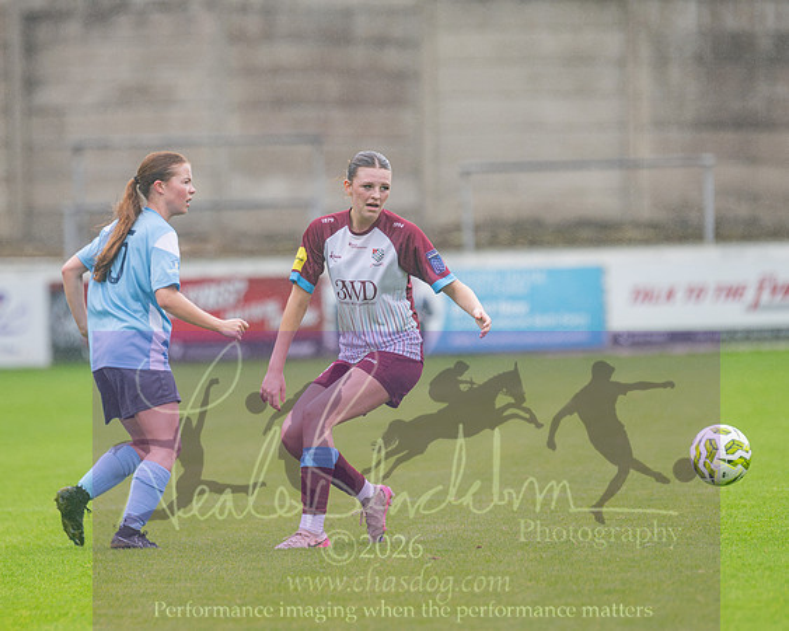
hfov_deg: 3.4
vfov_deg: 2.7
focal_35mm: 566
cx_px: 317
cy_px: 291
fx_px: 13205
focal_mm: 300
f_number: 2.8
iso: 400
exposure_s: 1/1600
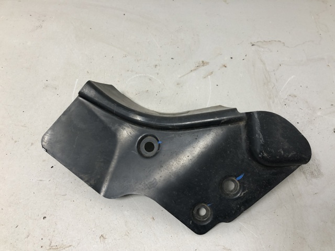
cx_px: 168
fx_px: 271
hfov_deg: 63.4
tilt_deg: -55.1
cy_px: 126
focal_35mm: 28
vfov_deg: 49.7
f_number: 1.8
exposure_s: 1/20
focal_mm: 4
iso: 32
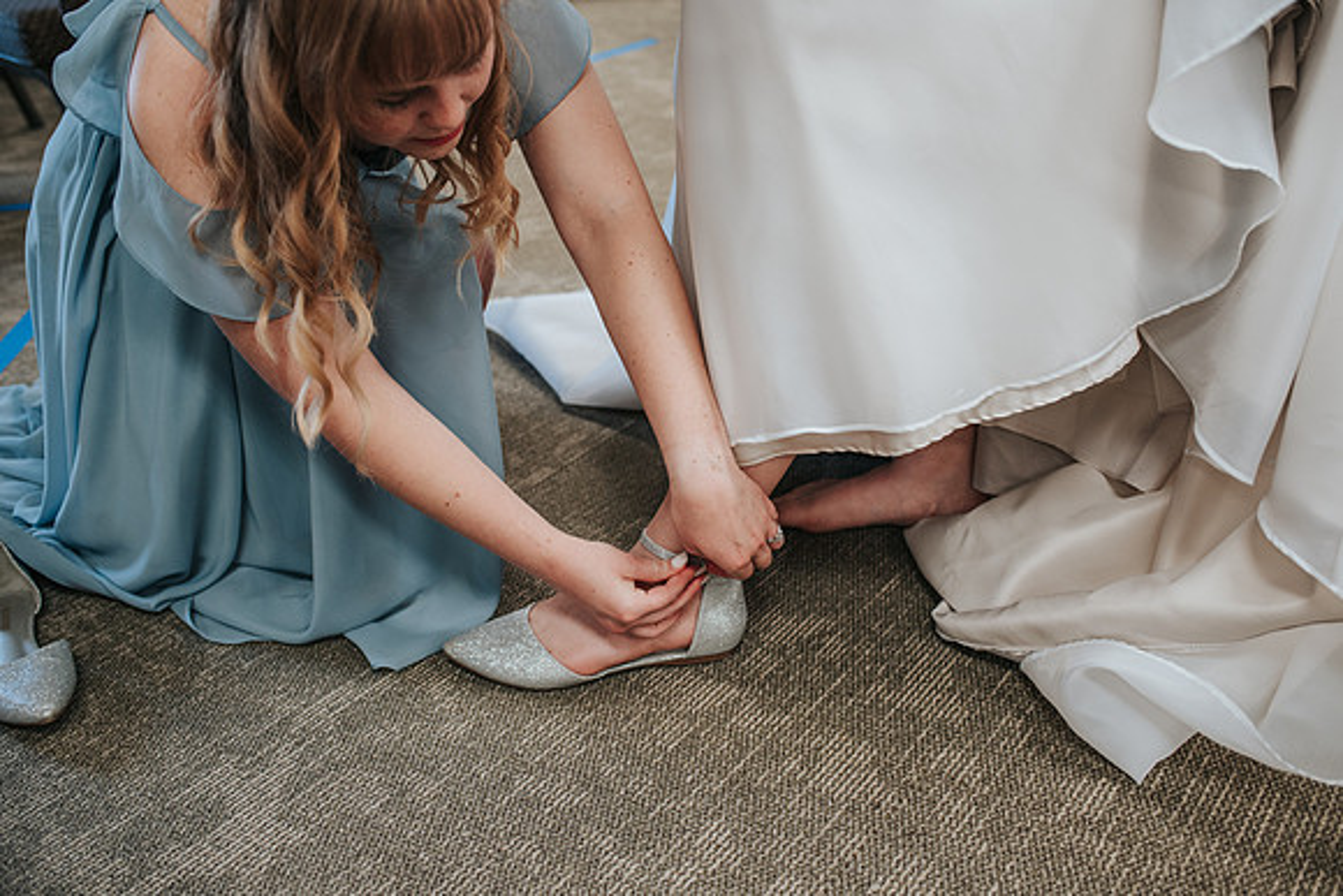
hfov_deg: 54.4
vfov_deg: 37.9
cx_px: 672
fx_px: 1306
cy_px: 448
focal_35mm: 35
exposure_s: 1/125
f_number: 2.8
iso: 640
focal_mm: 35
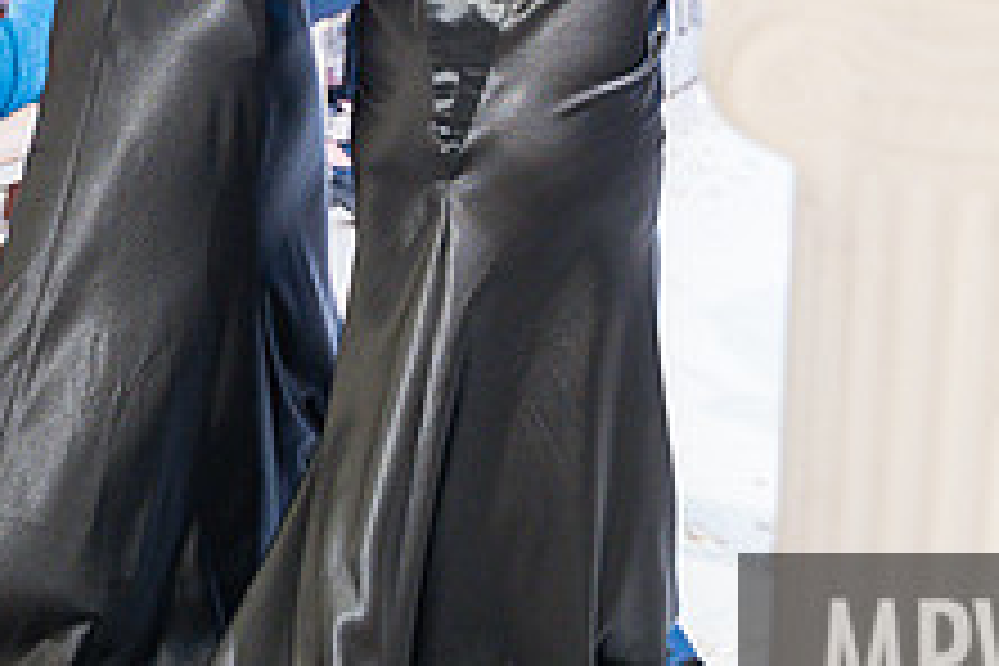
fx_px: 2026
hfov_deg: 27.3
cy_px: -34
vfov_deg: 18.1
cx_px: 238
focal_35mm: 73
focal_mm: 28
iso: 2500
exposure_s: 1/80
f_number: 2.8
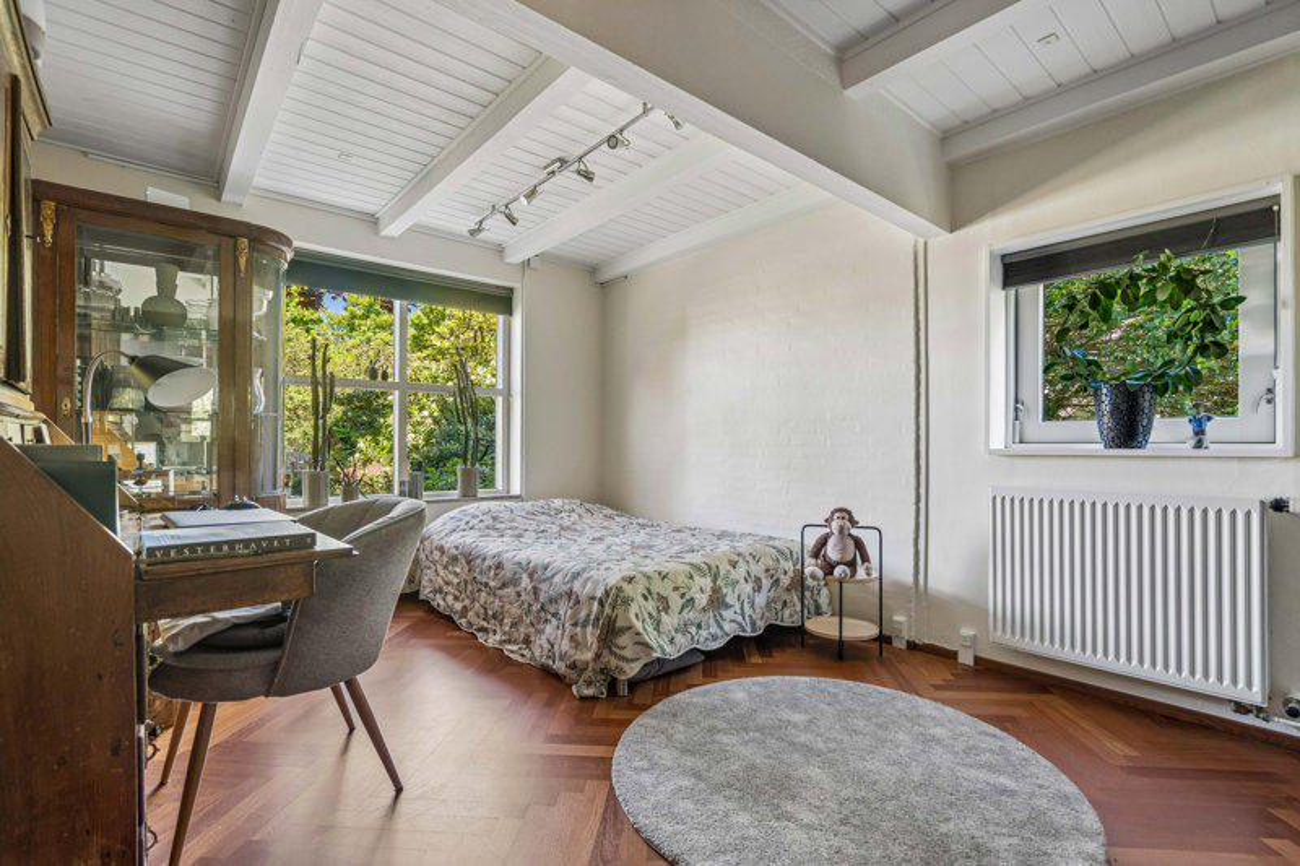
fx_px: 578
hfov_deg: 96.7
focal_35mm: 16
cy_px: 433
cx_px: 650
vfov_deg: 73.7
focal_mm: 16
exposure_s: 1/160
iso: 1600
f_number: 4
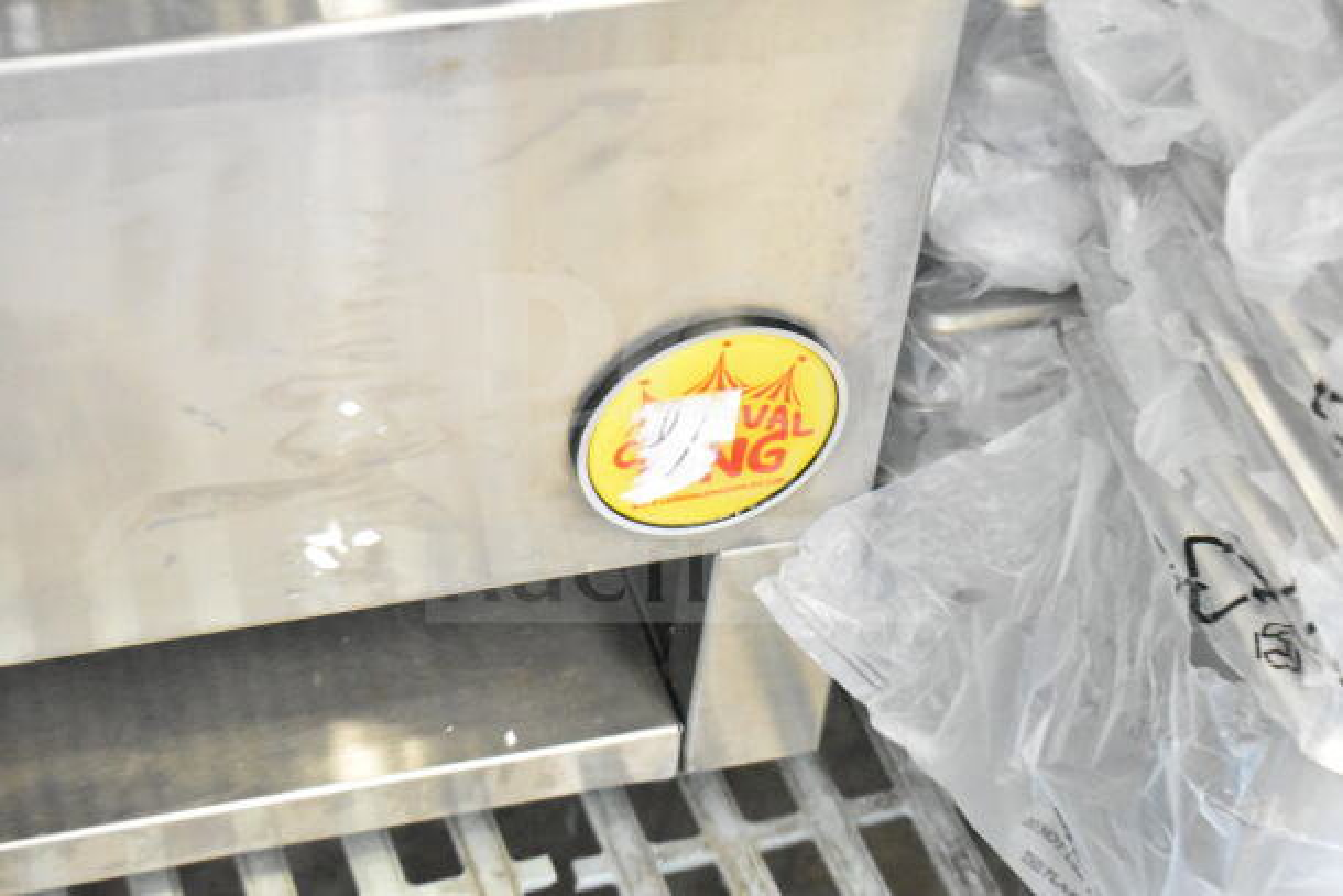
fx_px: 3078
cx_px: 672
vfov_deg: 16.6
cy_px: 448
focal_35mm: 82
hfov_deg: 24.6
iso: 18000
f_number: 5.6
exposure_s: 1/100
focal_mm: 55
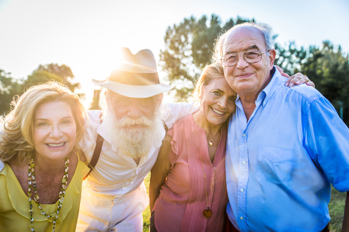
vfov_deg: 41.0
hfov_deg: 58.8
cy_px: 116
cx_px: 174
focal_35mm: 32
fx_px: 310
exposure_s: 1/1250
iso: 200
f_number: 2.8
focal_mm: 32
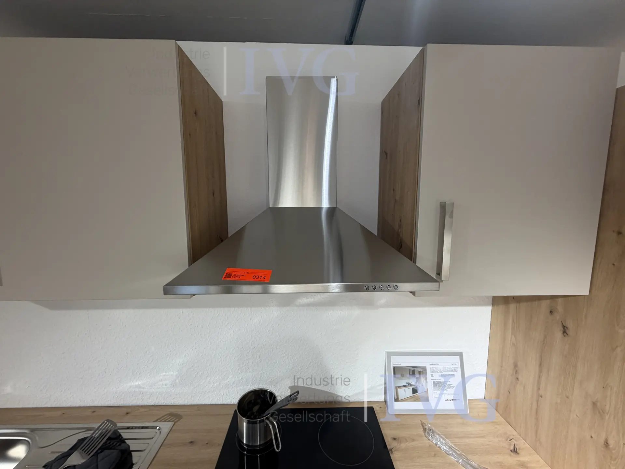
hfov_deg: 102.1
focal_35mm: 14
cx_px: 312
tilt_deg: -6.6
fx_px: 253
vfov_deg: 85.7
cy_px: 234
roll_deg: +2.5
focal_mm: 2.22
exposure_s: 1/100
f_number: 2.2
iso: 160
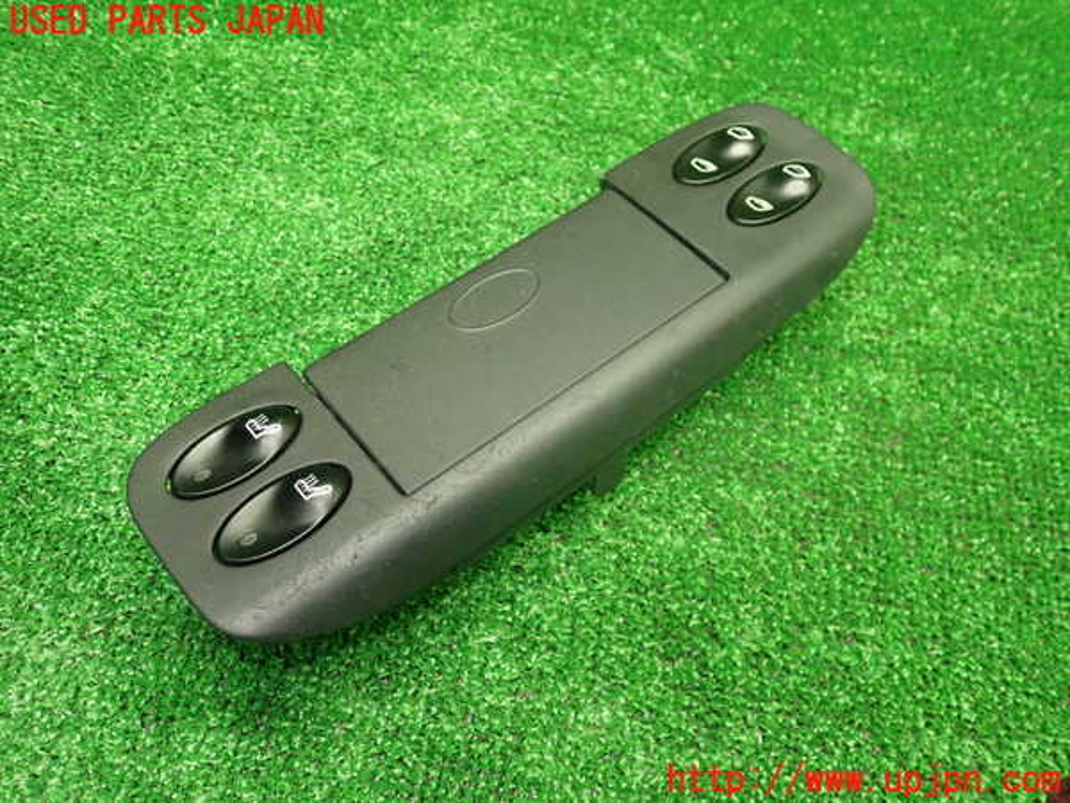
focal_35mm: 30
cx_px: 535
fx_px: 927
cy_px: 402
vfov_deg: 46.8
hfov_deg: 60.0
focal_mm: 5.5
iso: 800
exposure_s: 1/80
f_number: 2.3
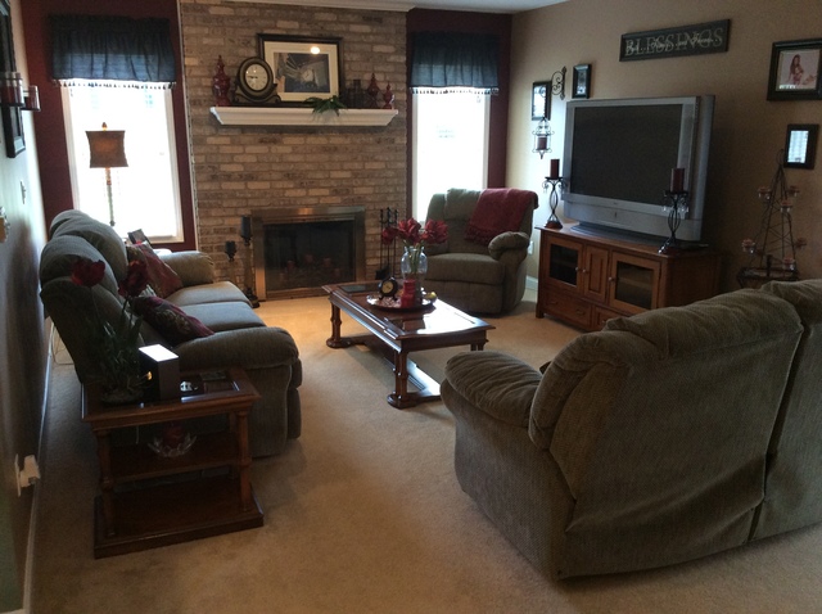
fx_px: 759
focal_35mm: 32
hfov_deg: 56.9
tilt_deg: -15.0
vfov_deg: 44.1
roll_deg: +0.1
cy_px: 307
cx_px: 411
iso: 125
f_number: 2.4
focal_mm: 3.3
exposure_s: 1/24
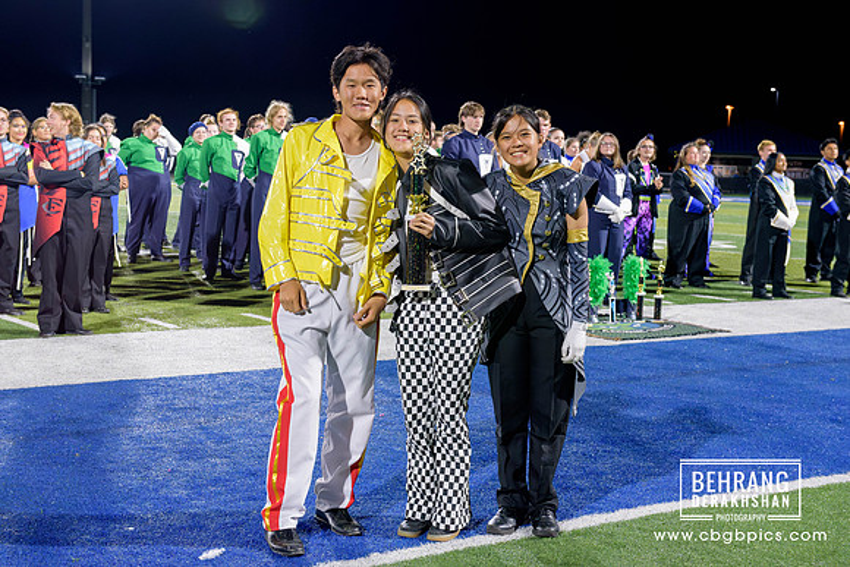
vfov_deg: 22.9
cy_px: 264
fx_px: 1401
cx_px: 425
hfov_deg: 33.8
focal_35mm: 59
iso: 5000
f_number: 6.3
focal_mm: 55
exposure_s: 1/200
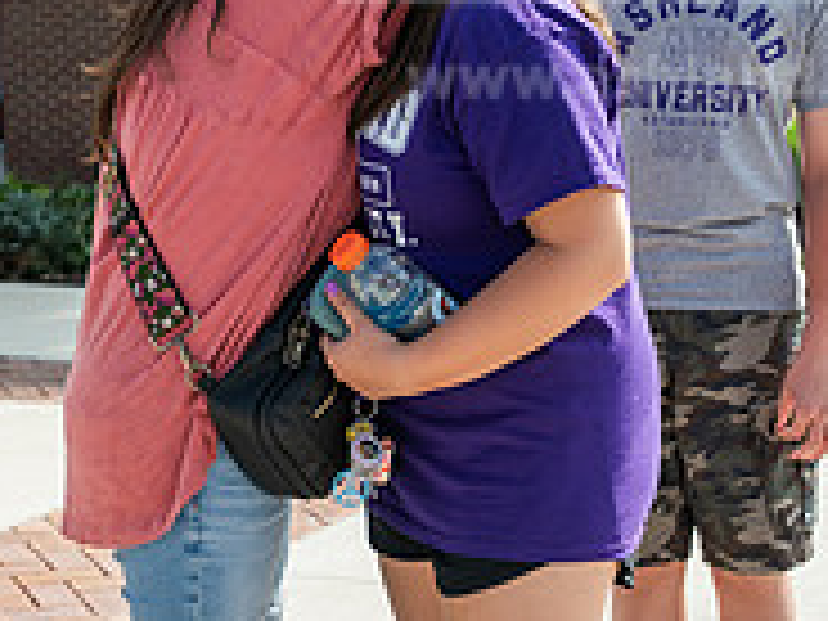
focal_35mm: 106
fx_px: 2535
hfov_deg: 18.4
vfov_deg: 13.9
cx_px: 202
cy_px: 173
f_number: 5
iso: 100
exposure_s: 1/500
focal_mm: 35
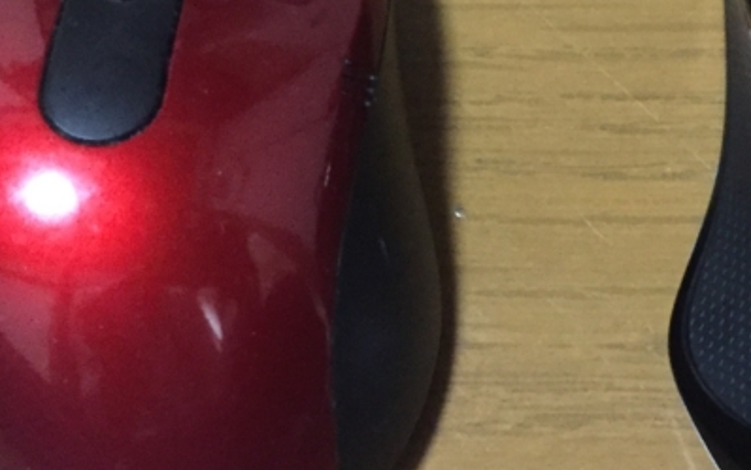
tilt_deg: -67.0
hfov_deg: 26.1
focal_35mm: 79
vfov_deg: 16.4
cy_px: 66
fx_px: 1617
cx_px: 468
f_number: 2.2
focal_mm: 4.15
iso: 400
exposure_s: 1/15
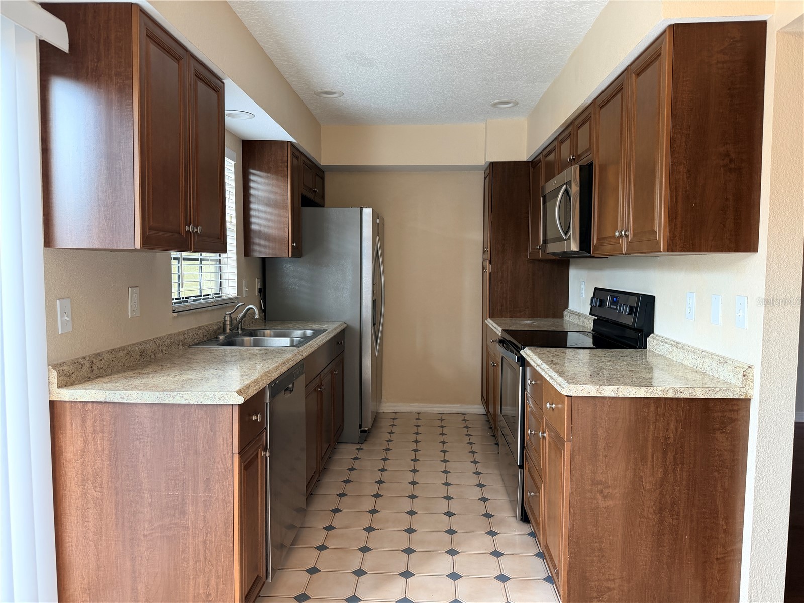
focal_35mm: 24
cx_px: 402
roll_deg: +0.1
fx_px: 557
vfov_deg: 56.8
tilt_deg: -3.9
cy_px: 302
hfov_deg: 71.6
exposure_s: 1/60
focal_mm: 6.76
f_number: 1.78
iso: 125
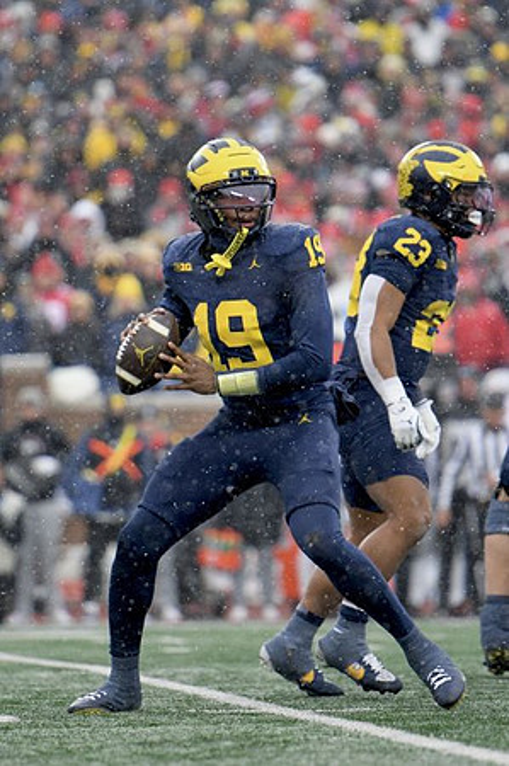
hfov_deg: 4.7
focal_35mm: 292
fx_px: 6207
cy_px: 383
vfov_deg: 7.1
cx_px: 254
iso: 800
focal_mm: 195
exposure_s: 1/1000
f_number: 2.8
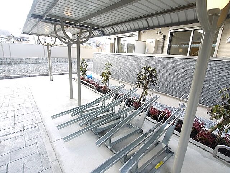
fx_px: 120
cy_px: 86
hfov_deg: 87.8
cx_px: 115
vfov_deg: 71.6
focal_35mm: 18
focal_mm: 9
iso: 125
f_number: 4
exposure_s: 1/60
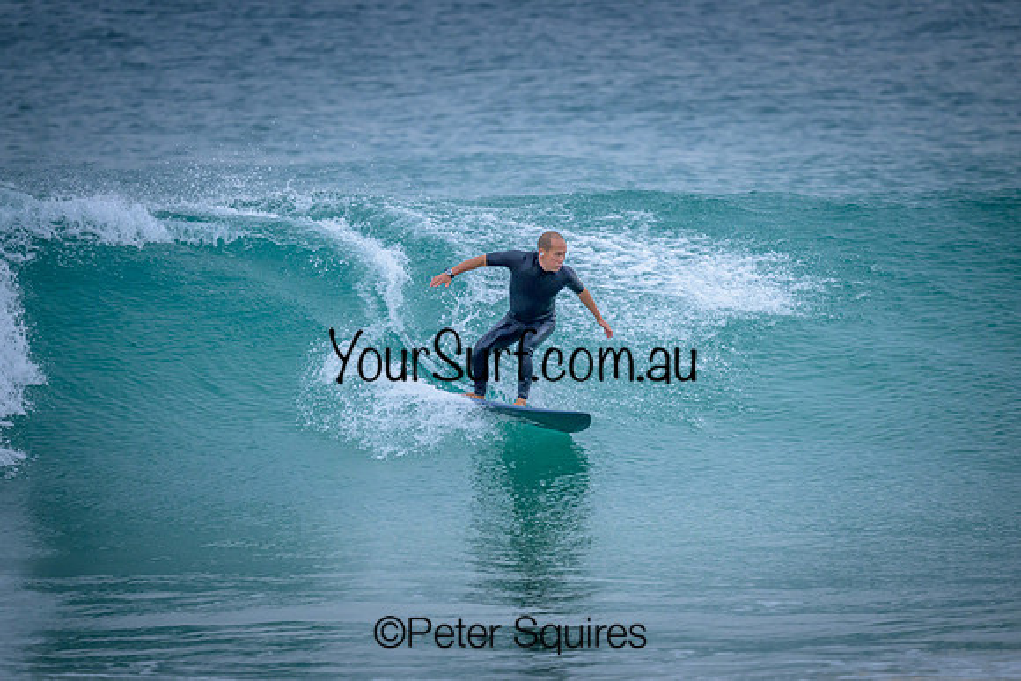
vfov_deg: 1.7
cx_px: 510
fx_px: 22693
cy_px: 340
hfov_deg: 2.6
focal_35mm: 800
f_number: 6.3
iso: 2200
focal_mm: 800
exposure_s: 1/2000
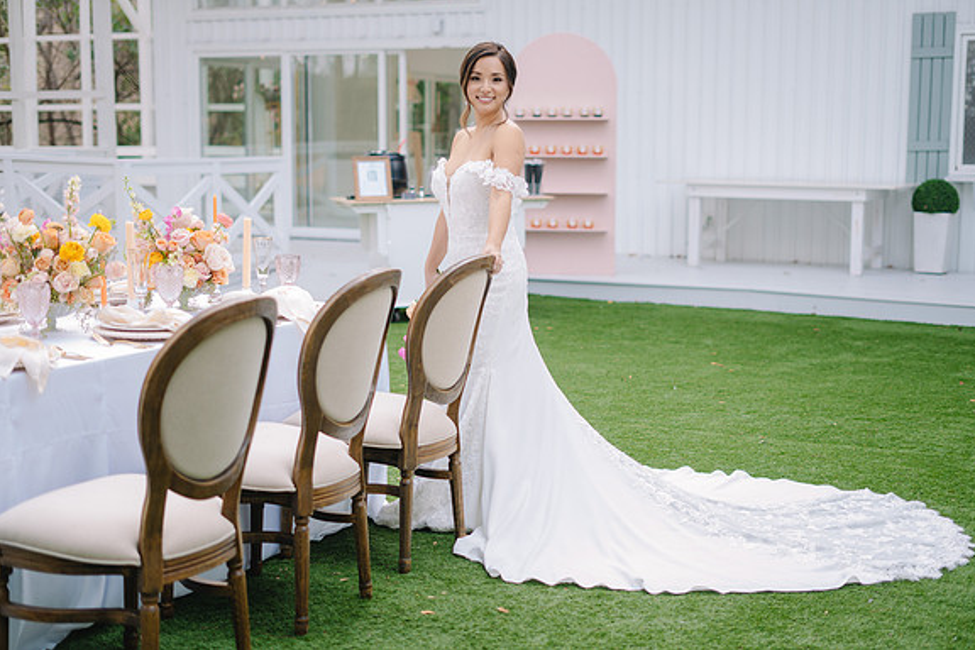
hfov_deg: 37.5
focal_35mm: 53
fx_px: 1435
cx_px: 509
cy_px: 332
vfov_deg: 25.5
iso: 50
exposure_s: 1/160
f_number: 2
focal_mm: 50
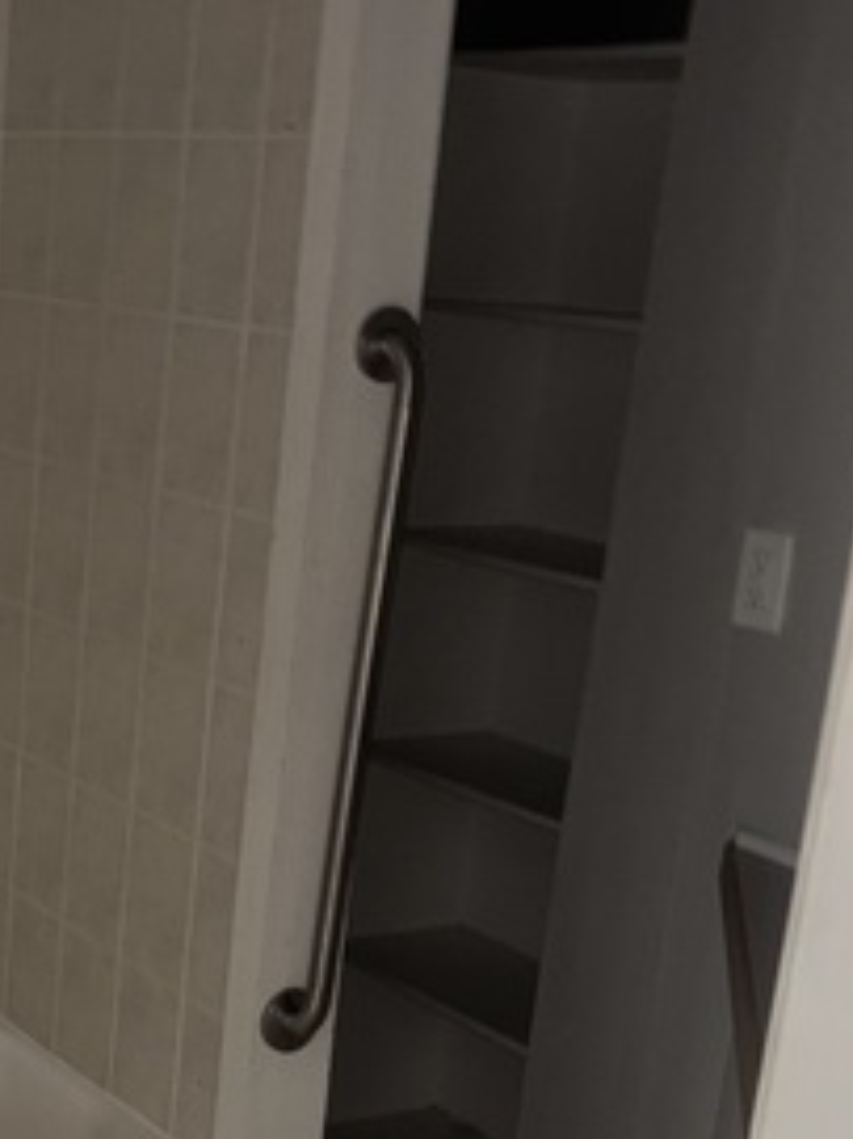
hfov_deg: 22.3
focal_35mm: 64
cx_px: 76
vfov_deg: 29.6
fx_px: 2104
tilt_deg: -18.0
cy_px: 897
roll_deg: -3.3
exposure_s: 1/7
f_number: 1.6
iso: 100
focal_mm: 5.96
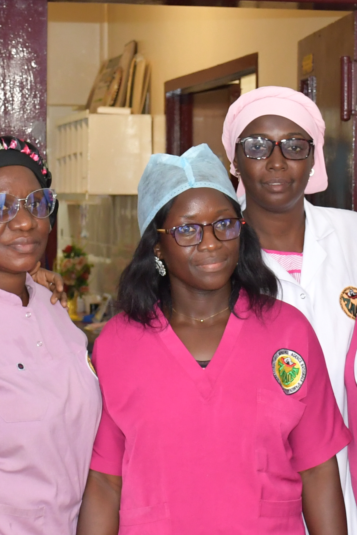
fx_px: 1680
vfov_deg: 18.0
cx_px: 200
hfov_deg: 12.1
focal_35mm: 113
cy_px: 147
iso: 1000
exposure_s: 1/60
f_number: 5
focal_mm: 24
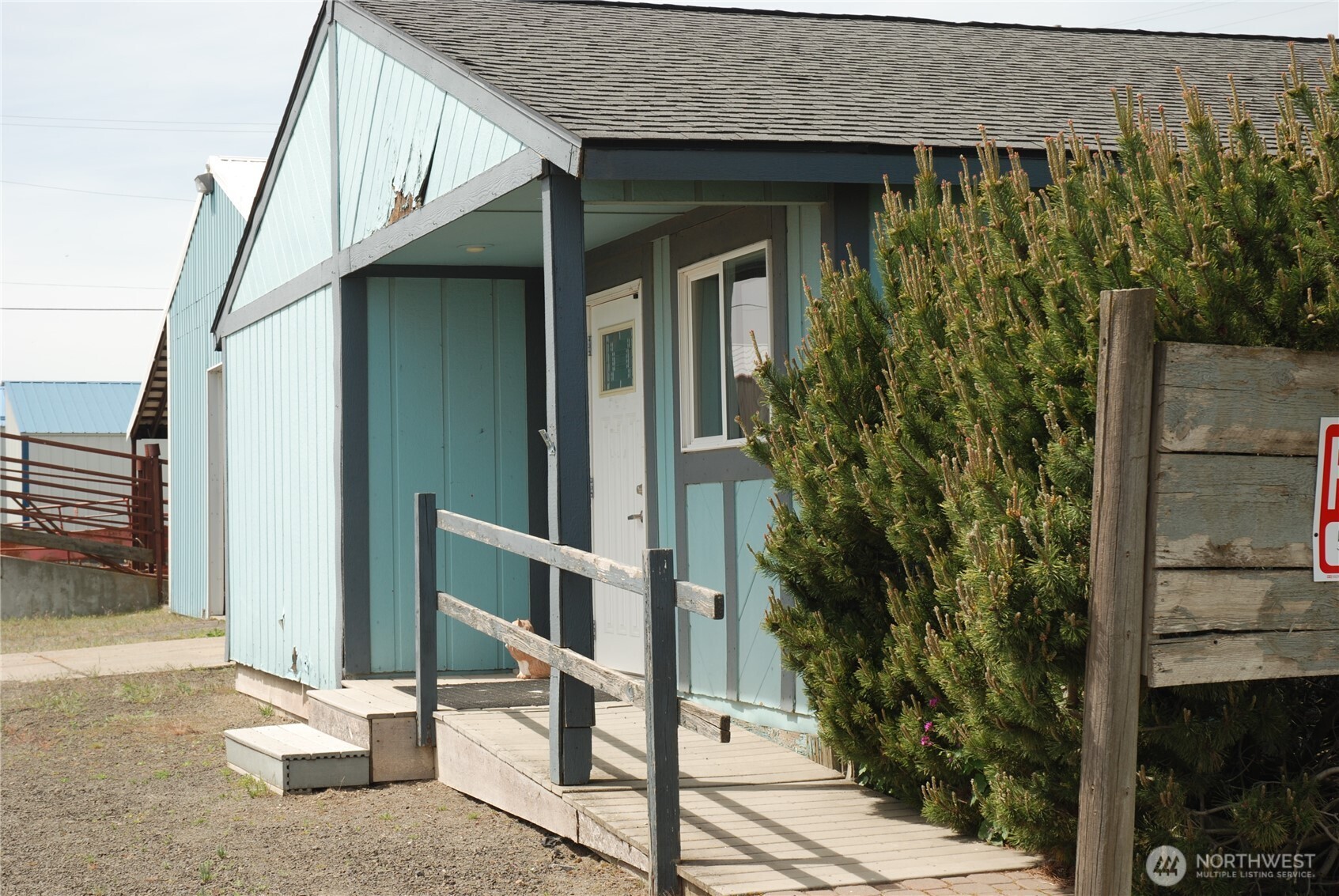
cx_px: 670
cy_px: 448
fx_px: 2458
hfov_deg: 30.5
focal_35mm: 66
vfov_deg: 20.7
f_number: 7.1
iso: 100
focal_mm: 44
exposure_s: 1/200
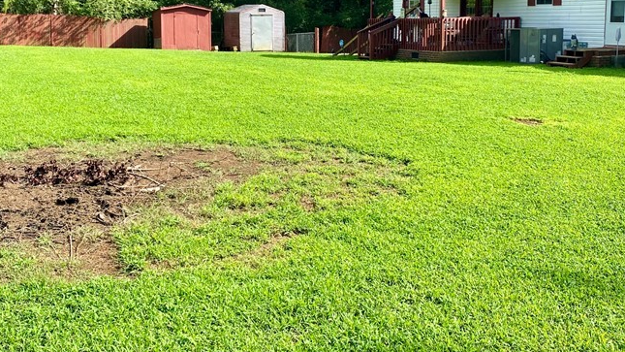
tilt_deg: -7.3
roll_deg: +0.6
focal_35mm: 45
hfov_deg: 45.5
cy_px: 128
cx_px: 307
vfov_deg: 26.4
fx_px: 746
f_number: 1.8
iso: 32
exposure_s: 1/1157
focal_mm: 4.25
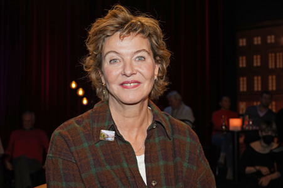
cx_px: 142
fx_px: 408
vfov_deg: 26.0
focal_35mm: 52
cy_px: 94
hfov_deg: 38.2
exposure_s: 1/80
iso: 1250
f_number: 8
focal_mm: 52
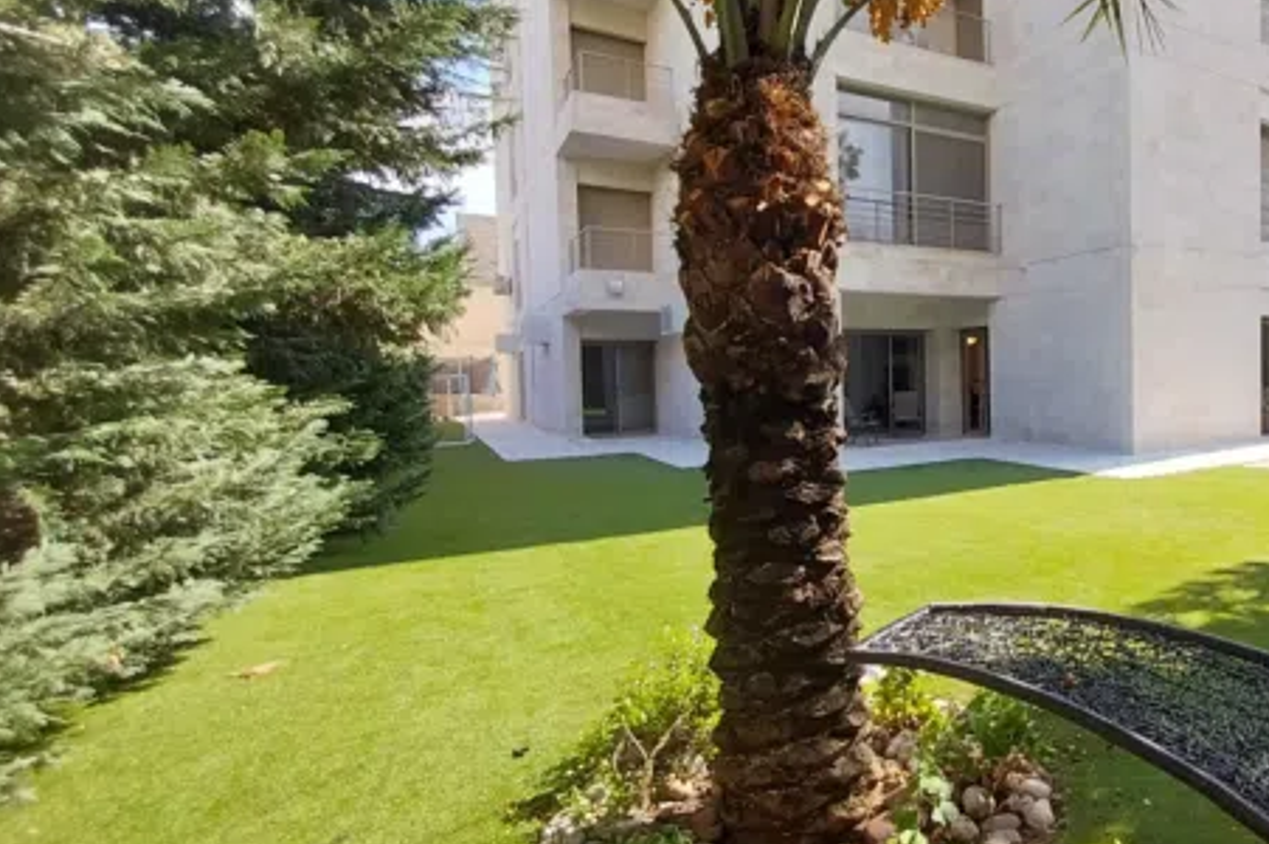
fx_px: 740
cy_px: 390
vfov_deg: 59.3
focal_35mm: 21
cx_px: 957
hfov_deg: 75.2
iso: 64
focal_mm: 1.3
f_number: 2.2
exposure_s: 1/387
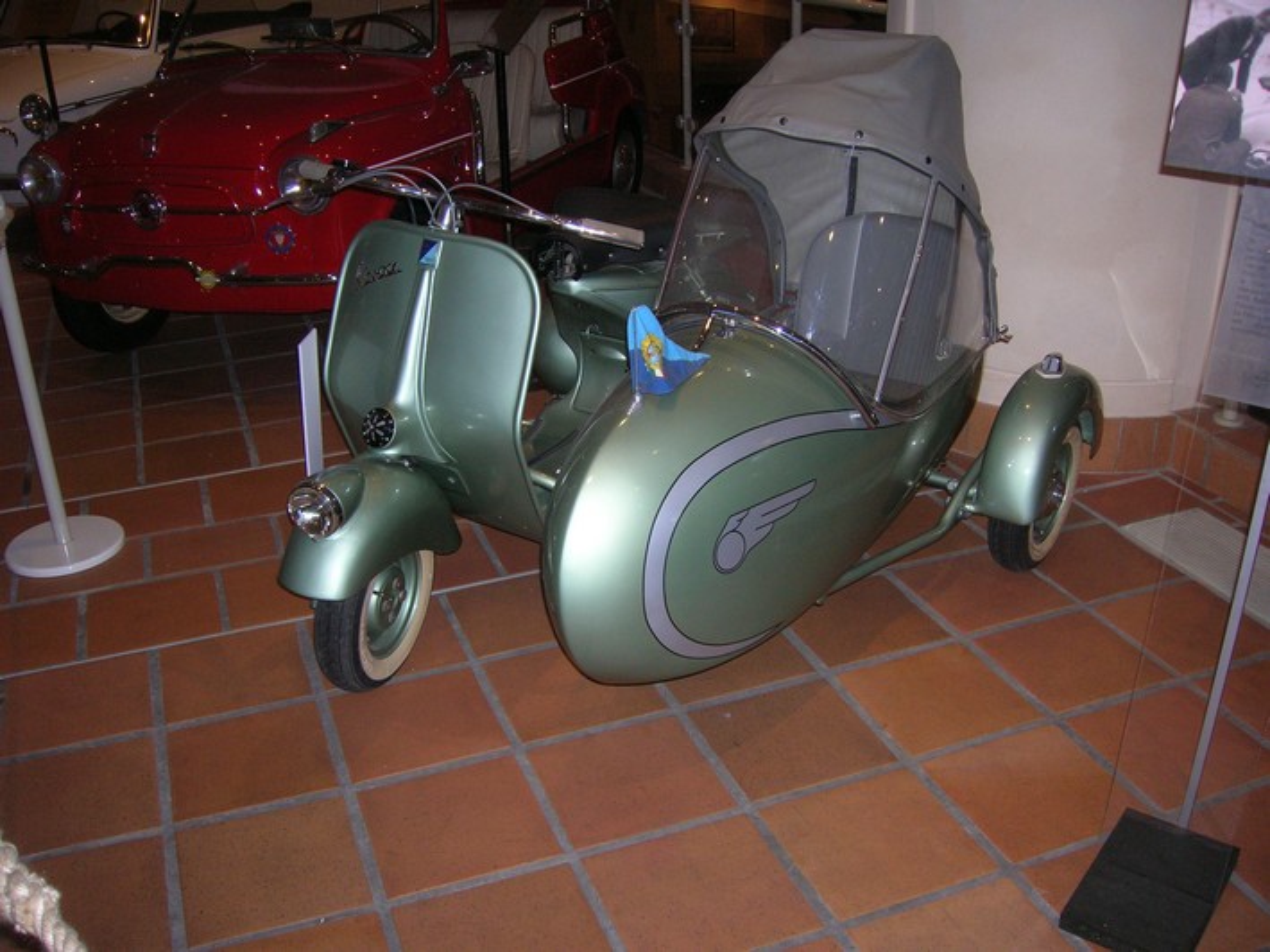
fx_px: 1247
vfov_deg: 41.8
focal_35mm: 34
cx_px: 635
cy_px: 476
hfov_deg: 54.0
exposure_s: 1/60.1
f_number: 2.9
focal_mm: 5.7
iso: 109
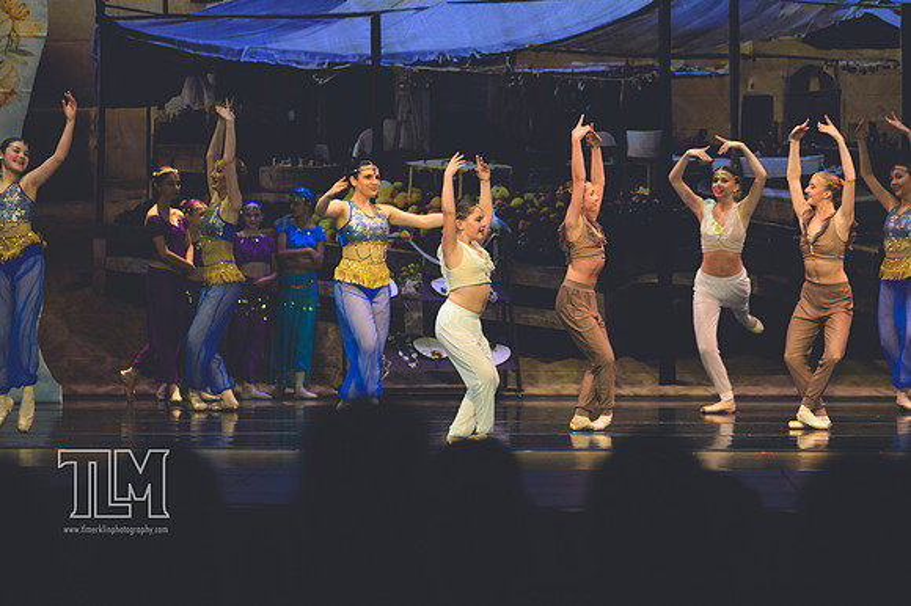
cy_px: 303
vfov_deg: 7.3
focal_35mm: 187
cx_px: 456
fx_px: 4729
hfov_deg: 11.0
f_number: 2.8
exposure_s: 1/500
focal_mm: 125
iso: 1000
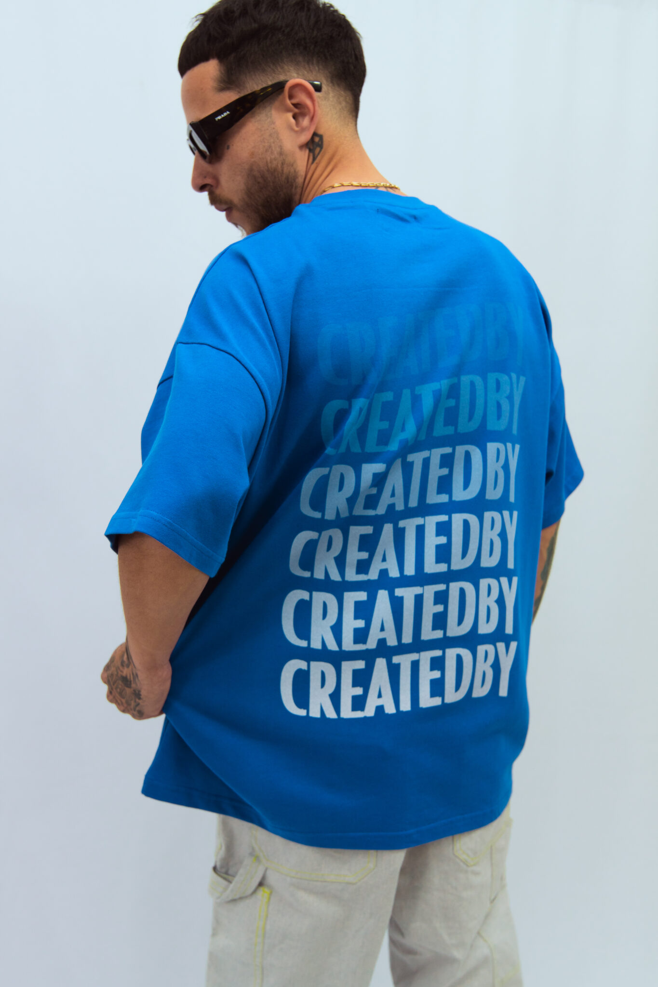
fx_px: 905
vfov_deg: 57.2
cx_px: 329
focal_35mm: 33
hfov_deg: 40.0
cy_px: 494
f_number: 3.5
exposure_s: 1/125
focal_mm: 22
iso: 250
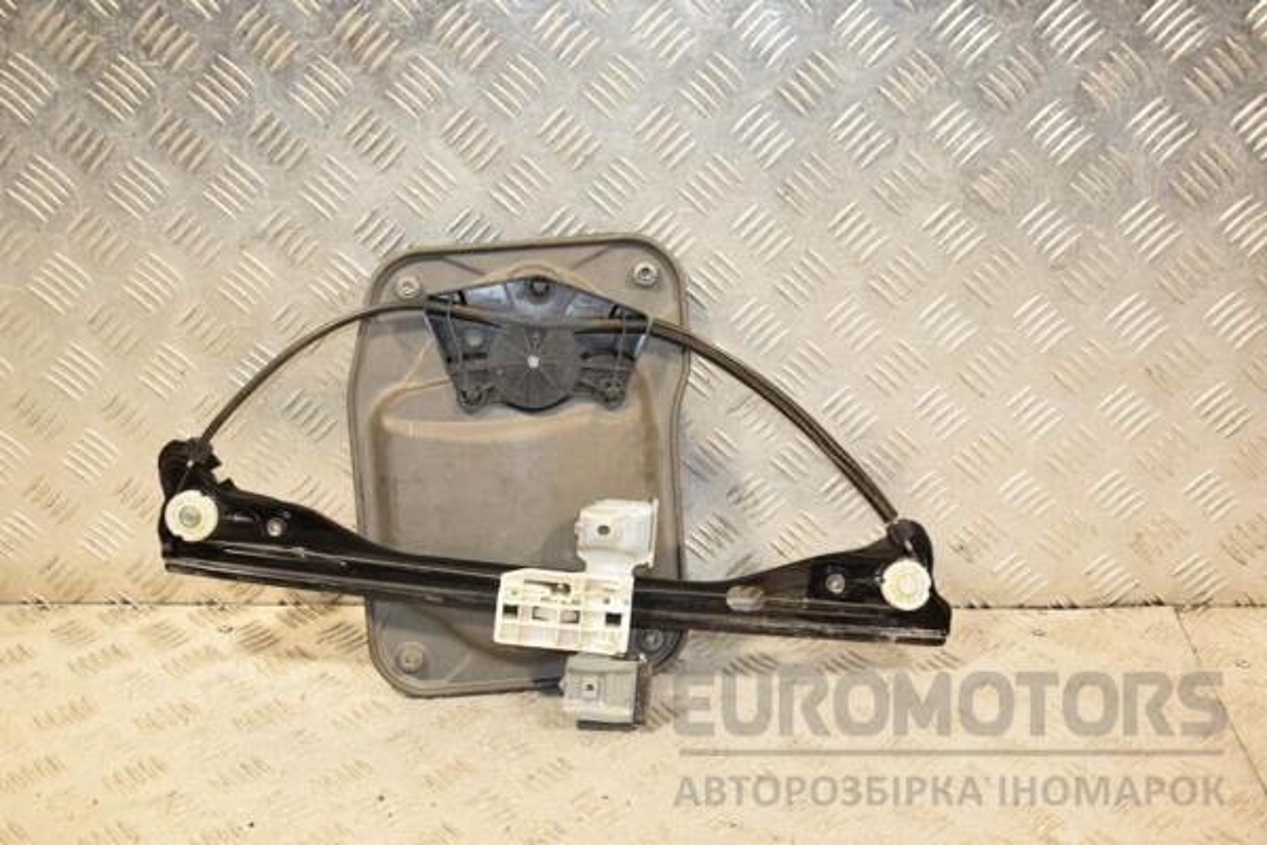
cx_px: 634
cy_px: 422
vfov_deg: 28.1
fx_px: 1689
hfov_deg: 41.1
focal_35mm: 48
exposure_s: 1/200
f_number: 5.6
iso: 800
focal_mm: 32
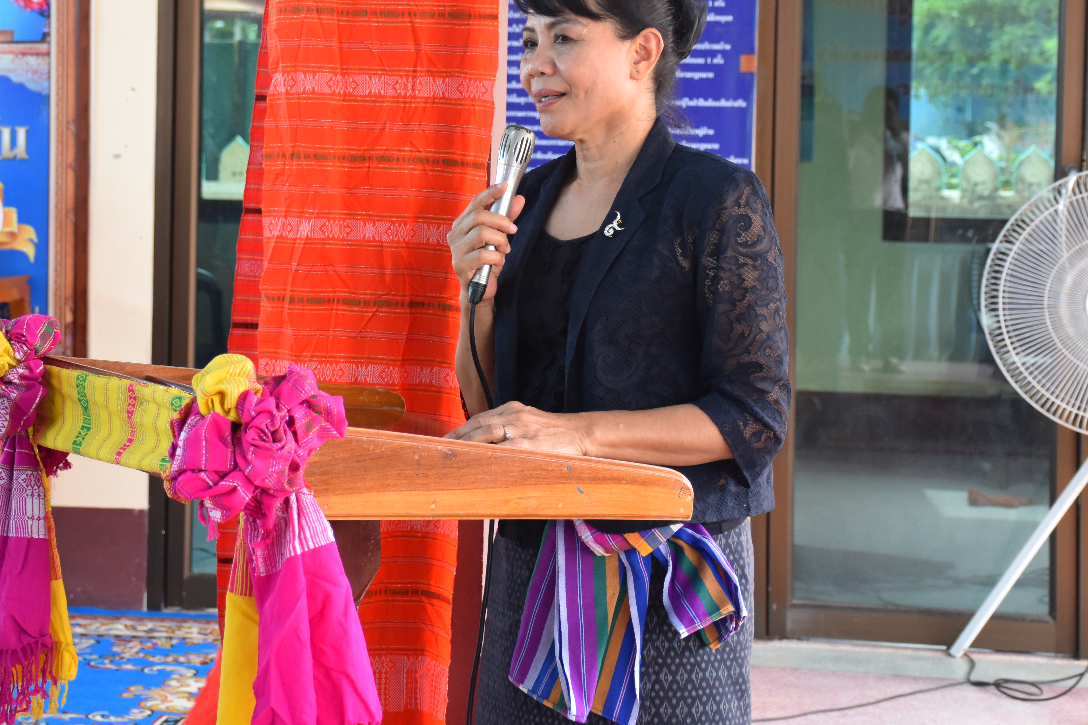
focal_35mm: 94
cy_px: 181
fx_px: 2841
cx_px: 413
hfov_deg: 21.6
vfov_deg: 14.5
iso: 1000
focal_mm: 40
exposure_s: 1/60
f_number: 4.5
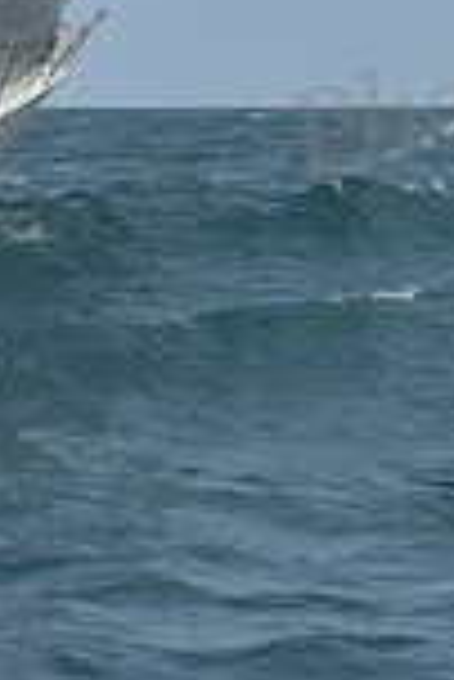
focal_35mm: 269
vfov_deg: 7.4
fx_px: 5077
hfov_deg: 5.1
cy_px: -563
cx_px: 61
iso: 250
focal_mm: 70
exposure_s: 1/800
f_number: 11
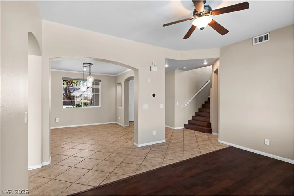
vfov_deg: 70.5
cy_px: 98
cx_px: 147
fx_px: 139
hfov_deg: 93.3
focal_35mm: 17
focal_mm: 17
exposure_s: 1/8
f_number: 8
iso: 400
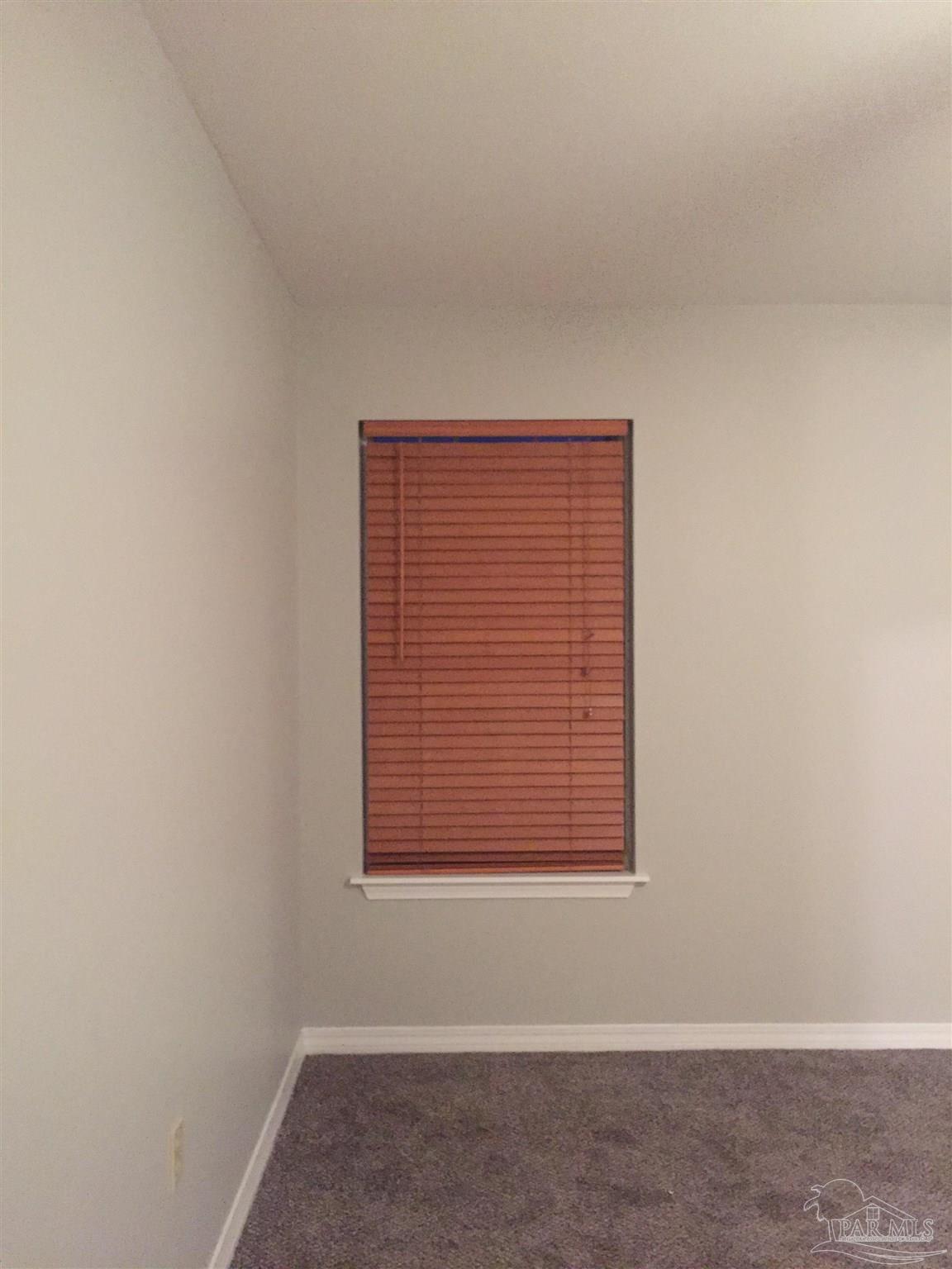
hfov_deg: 48.2
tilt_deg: +0.7
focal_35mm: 29
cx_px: 476
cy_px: 634
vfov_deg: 61.7
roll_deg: +0.2
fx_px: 1063
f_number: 2.2
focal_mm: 4.15
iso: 400
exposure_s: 1/15
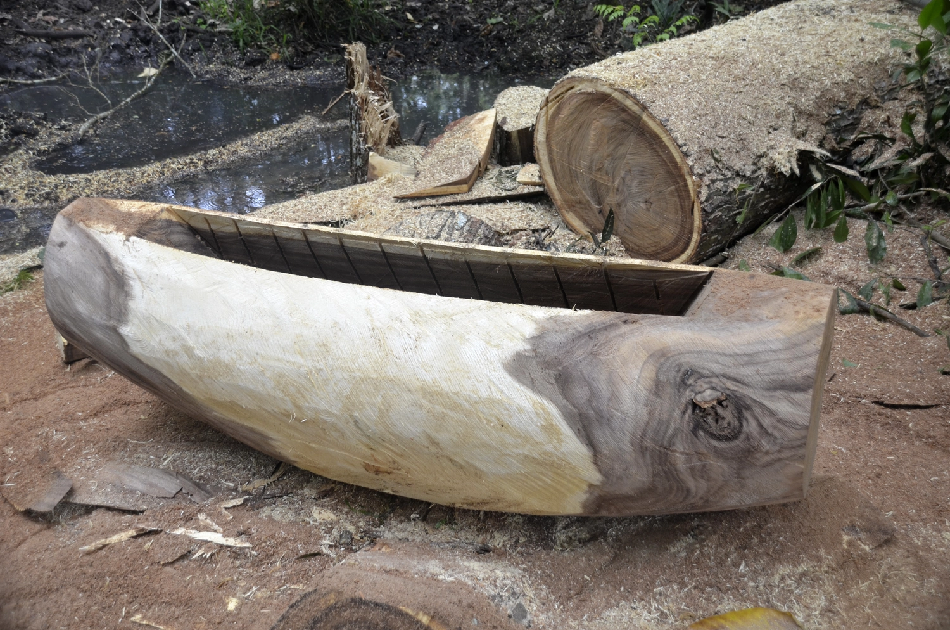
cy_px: 315
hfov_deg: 49.6
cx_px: 475
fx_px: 1027
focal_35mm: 39
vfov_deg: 34.1
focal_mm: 26
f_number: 5
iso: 400
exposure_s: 1/100
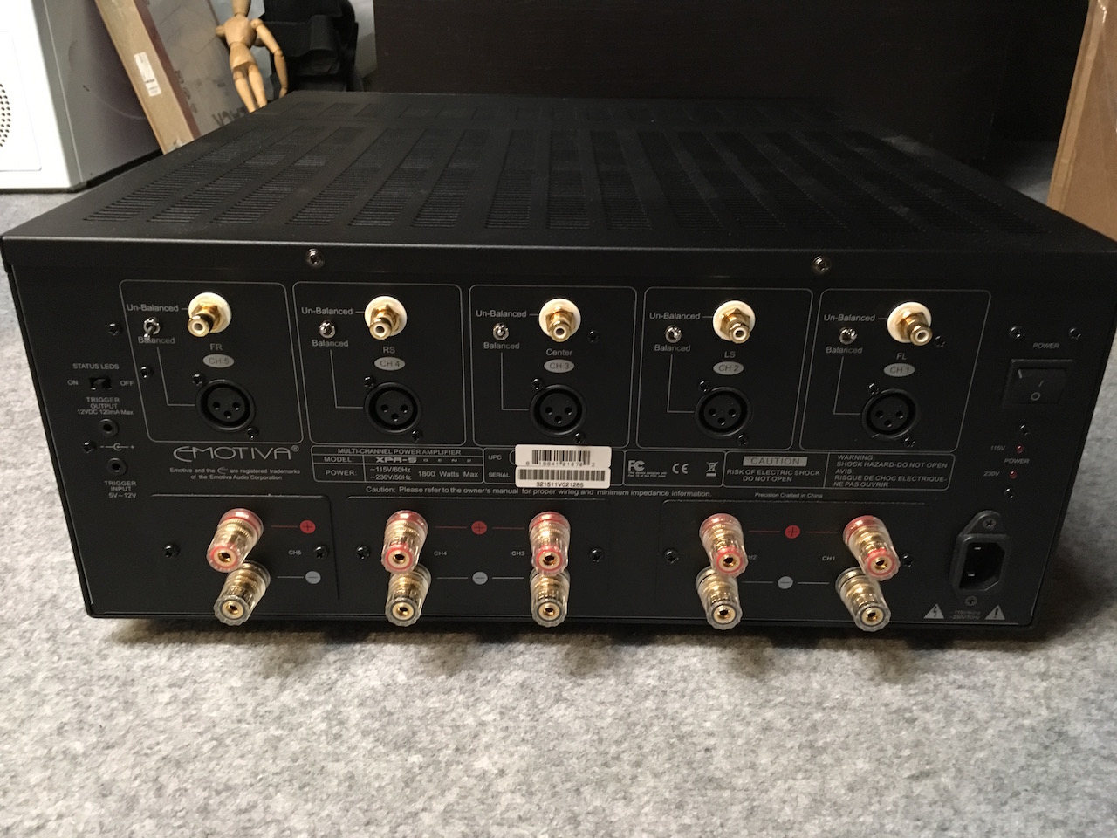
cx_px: 558
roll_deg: +0.9
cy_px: 419
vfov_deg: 48.2
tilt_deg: -26.1
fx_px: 936
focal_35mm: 29
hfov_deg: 61.7
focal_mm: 4.15
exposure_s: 1/15
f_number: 2.2
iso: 500
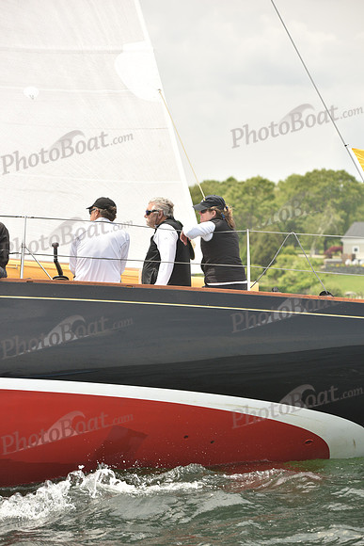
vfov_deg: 15.8
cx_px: 182
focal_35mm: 130
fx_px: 1970
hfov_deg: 10.6
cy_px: 273
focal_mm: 130
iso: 400
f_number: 5.6
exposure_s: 1/1600
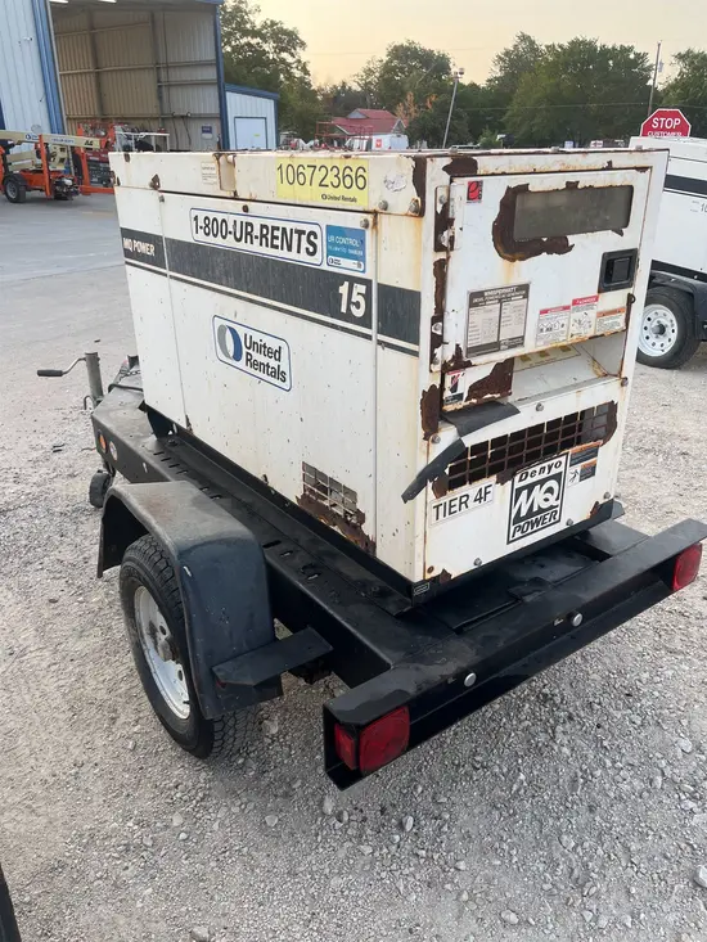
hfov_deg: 53.1
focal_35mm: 26
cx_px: 354
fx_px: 708
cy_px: 471
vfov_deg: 67.3
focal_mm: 5.1
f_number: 1.6
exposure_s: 1/349
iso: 50
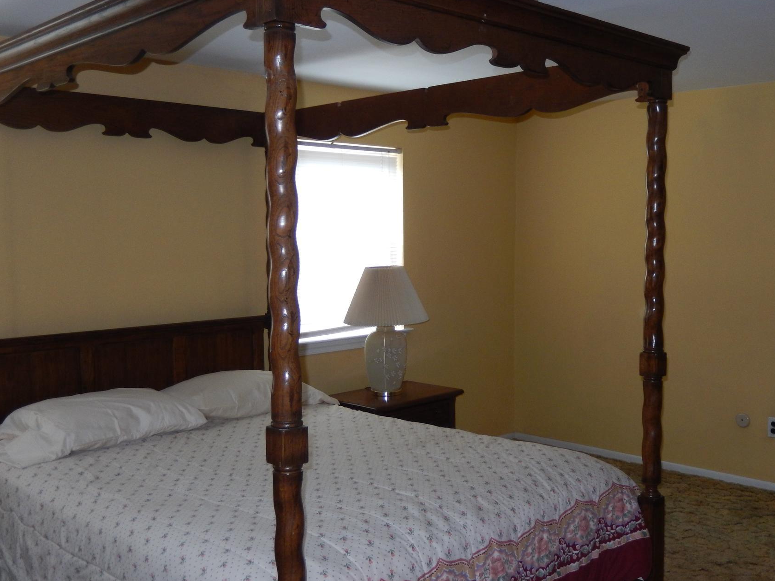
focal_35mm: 39
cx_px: 419
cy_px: 296
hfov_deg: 47.8
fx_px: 873
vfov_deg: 36.8
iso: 200
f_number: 3.8
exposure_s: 1/30
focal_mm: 5.7
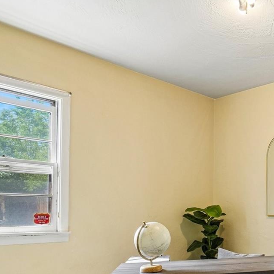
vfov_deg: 48.4
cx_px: 281
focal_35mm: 32
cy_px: 217
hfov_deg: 43.1
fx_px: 287
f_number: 8
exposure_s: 1/50
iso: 400
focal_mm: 10
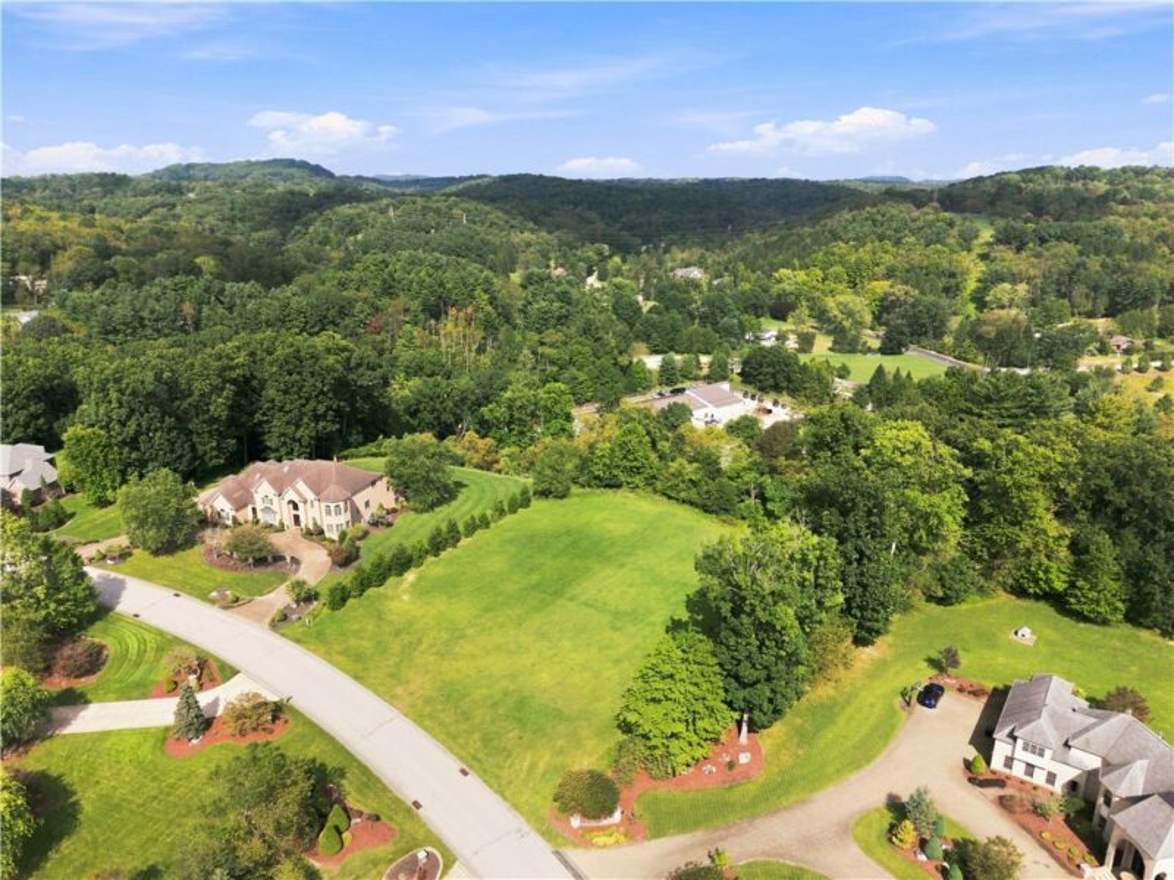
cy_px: 440
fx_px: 814
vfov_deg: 56.8
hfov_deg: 71.6
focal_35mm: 24
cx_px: 587
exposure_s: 1/725
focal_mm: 8.7
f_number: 1.8
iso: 140
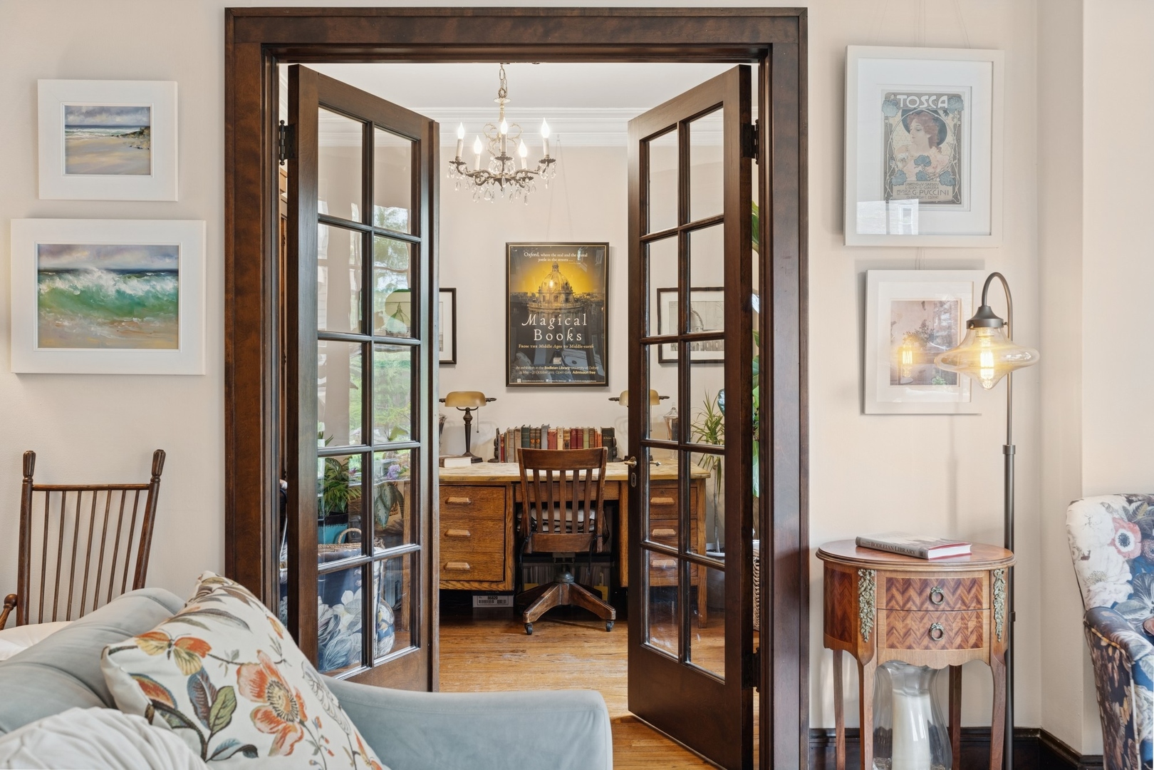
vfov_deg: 42.3
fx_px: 994
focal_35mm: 31
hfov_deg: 60.3
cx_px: 577
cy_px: 385
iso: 320
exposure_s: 1/4
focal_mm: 31
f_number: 8
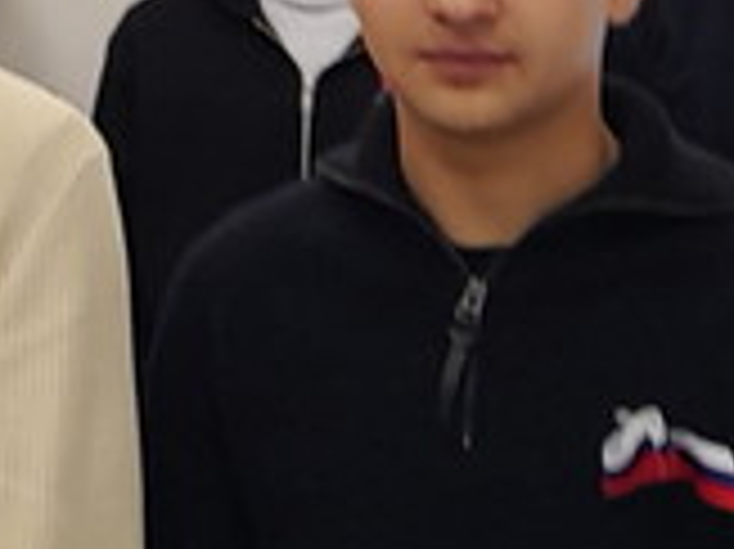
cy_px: -648
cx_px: -590
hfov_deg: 9.6
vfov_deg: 7.2
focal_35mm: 196
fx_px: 4153
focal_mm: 4.6
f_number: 2
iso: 50
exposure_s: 1/50
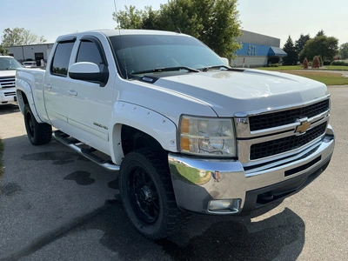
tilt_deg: -13.5
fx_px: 281
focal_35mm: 28
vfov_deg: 49.7
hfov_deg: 63.4
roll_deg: +0.6
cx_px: 174
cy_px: 130
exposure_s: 1/1534
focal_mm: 3
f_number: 1.8
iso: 25
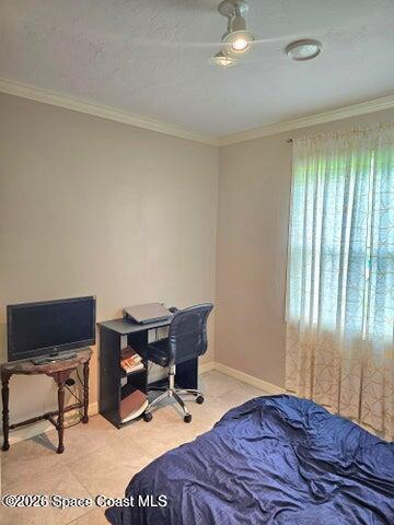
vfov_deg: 73.9
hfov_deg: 58.9
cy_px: 262
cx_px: 197
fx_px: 349
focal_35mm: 23
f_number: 1.7
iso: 200
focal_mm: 6.3
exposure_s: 1/120
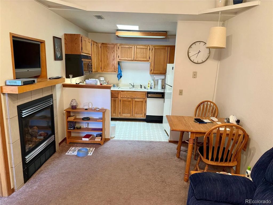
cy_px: 102
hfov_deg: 71.6
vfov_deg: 56.8
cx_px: 136
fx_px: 189
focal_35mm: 24
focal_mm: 6.76
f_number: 1.78
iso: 320
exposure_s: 1/60
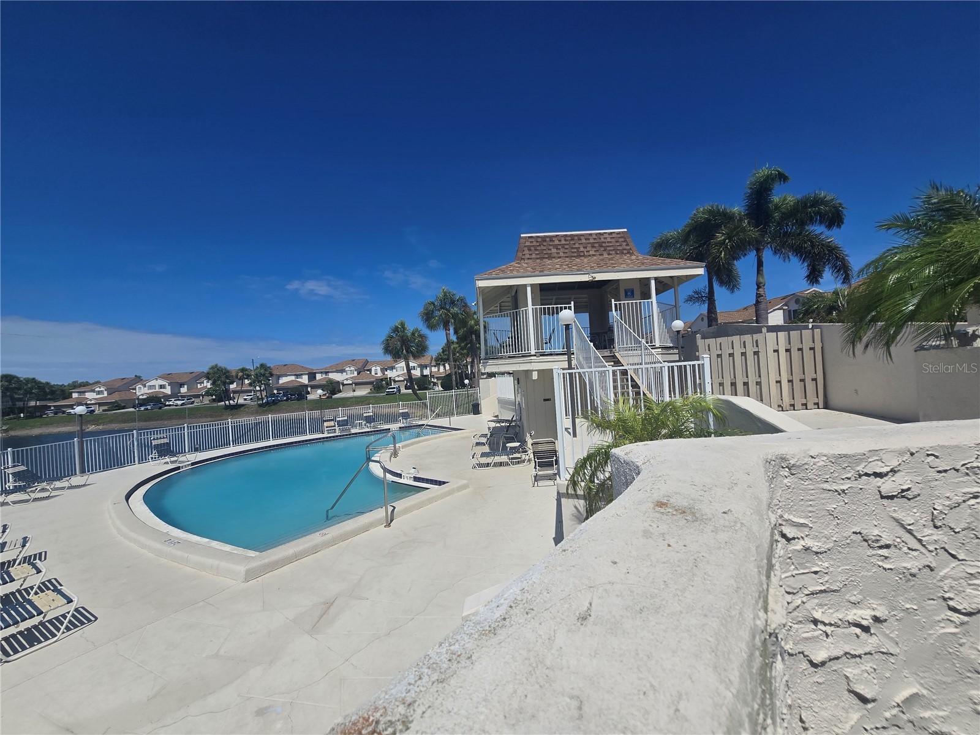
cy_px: 368
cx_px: 490
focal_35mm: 13
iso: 50
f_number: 2.2
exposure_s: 1/5758
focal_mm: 2.2
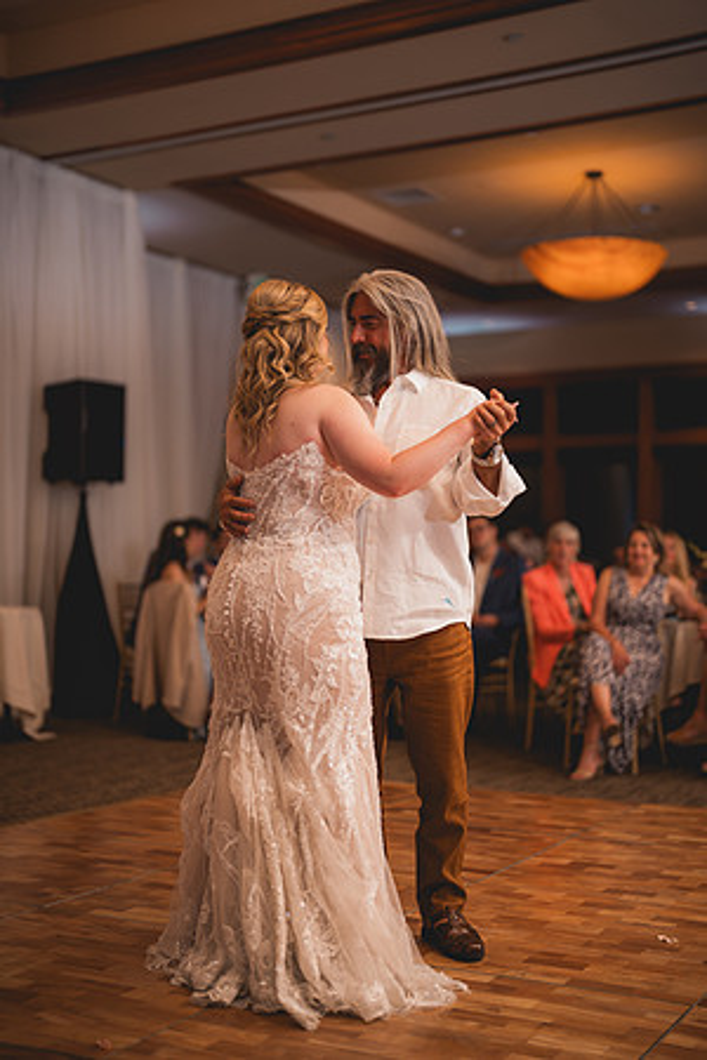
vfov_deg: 39.6
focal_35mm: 50
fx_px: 1473
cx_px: 354
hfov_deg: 27.0
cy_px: 530
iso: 125
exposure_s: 1/250
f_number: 1.2
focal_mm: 50
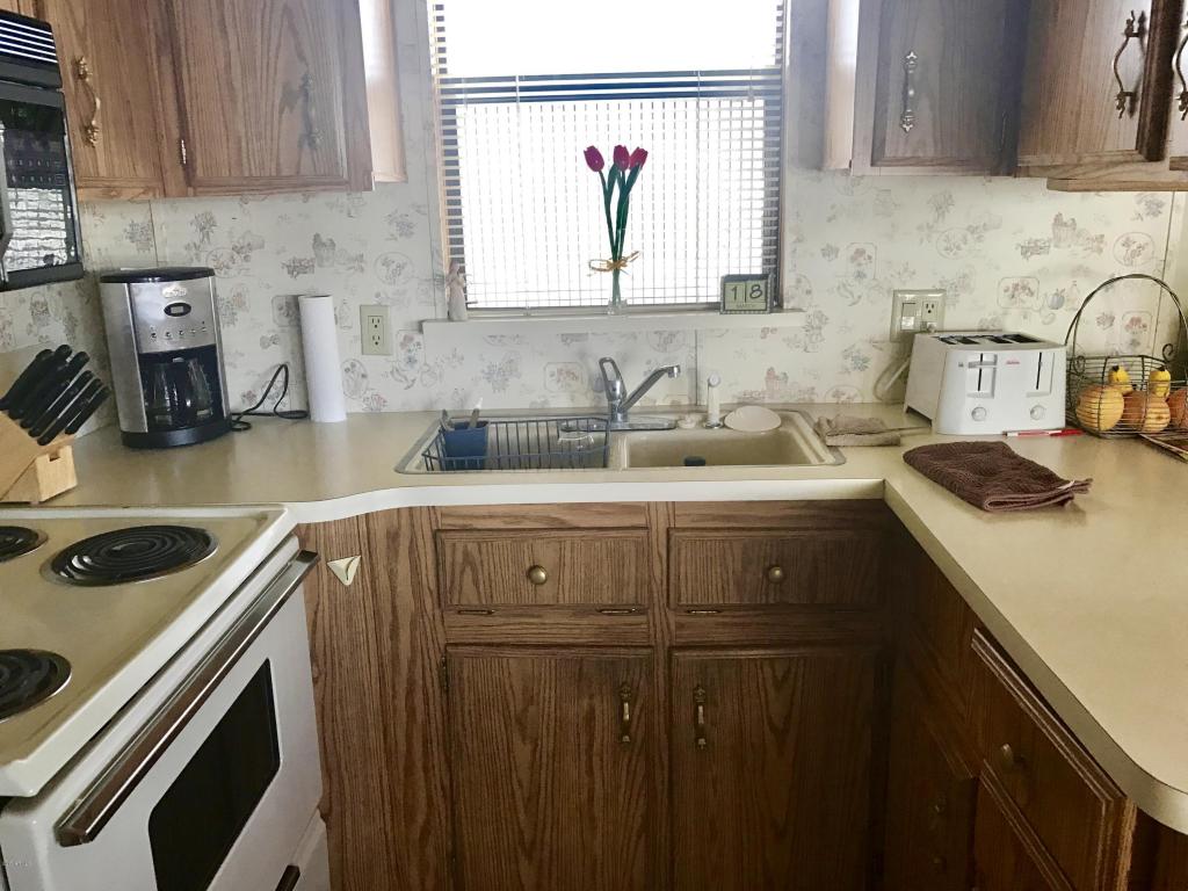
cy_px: 446
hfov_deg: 63.4
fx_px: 961
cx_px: 594
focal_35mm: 28
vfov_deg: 49.7
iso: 25
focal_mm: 3.99
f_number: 1.8
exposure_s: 1/30
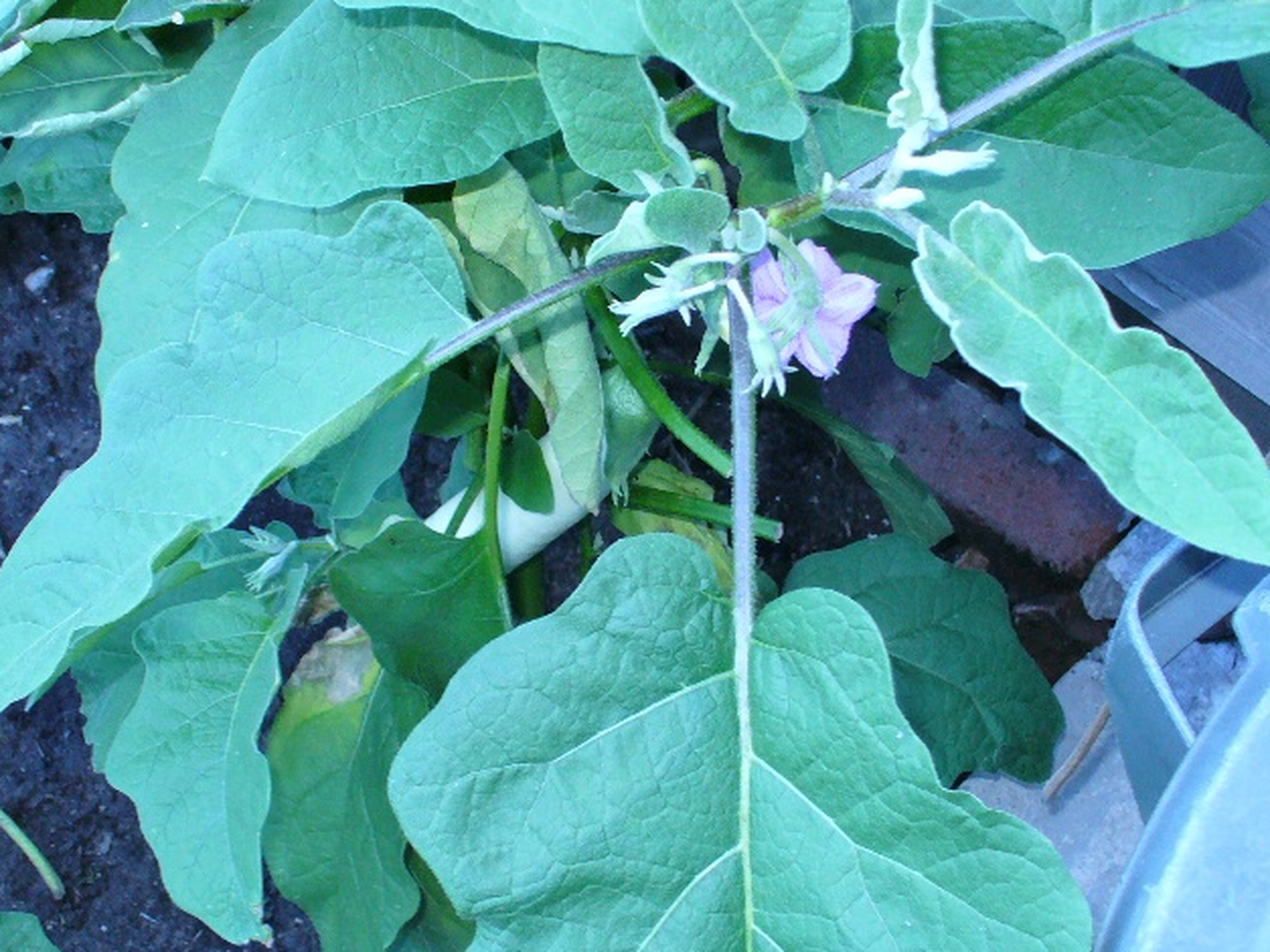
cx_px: 644
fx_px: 1797
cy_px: 472
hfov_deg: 38.9
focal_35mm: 49
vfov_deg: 29.7
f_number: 2.8
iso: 200
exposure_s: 1/30
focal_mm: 6.1
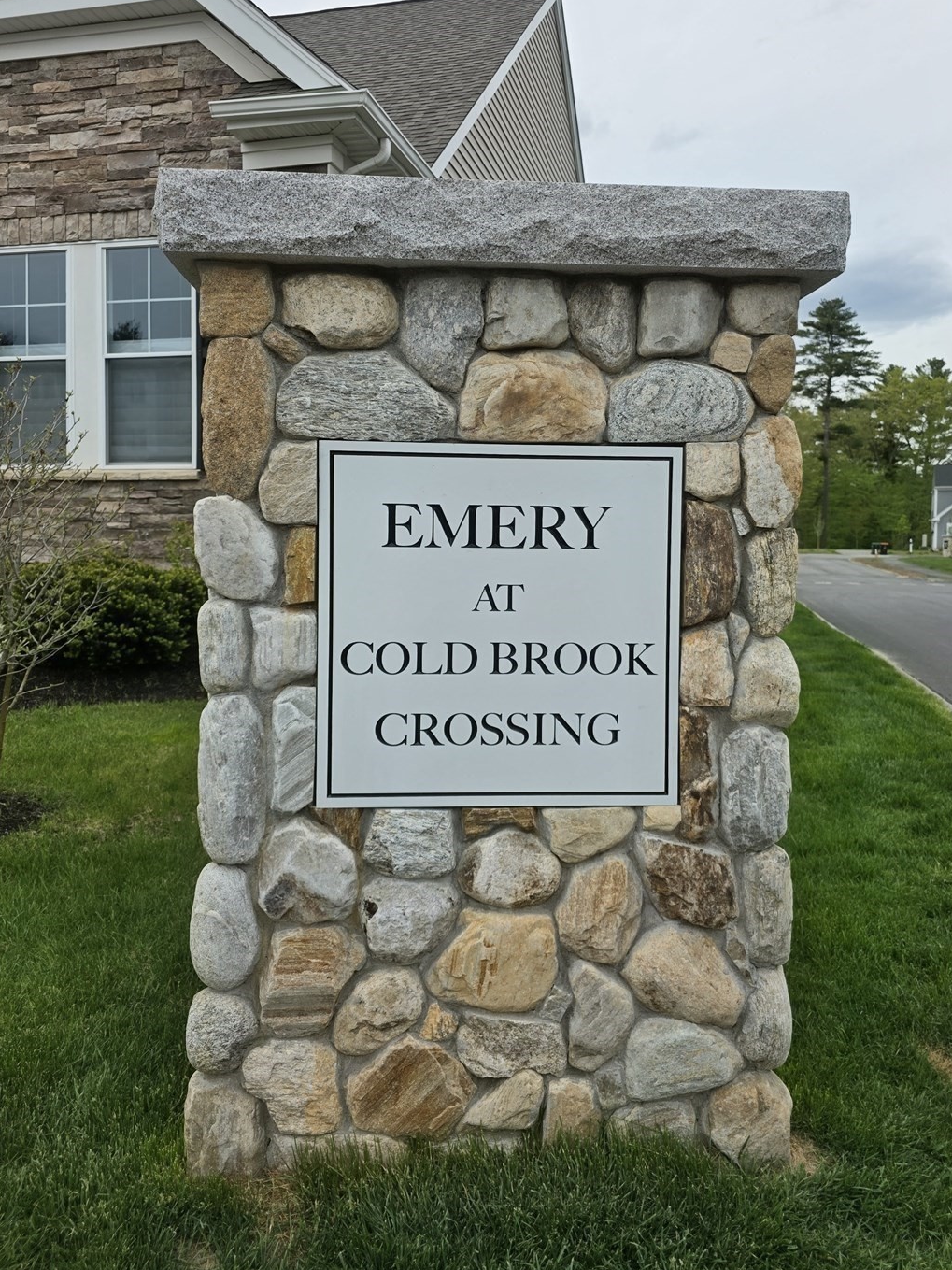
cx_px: 506
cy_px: 555
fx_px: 954
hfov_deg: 53.0
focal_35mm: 26
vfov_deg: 67.1
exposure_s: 1/4237
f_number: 1.7
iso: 80
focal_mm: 6.3
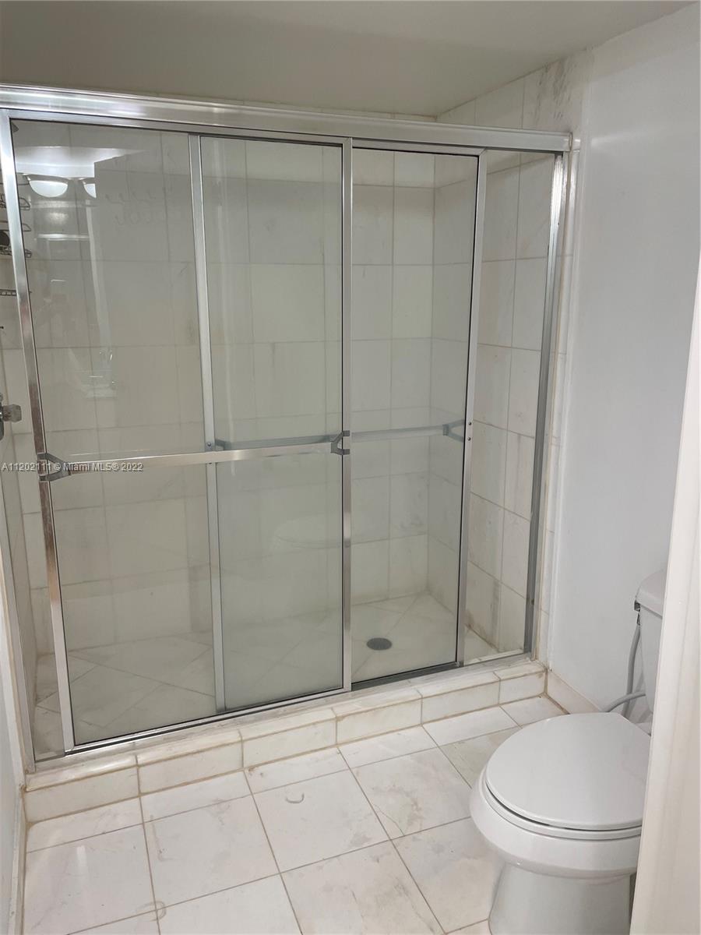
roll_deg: -0.5
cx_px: 350
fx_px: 702
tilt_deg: -14.7
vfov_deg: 67.3
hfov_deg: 53.1
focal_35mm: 26
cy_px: 468
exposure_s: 1/60
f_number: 1.6
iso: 64
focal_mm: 4.2
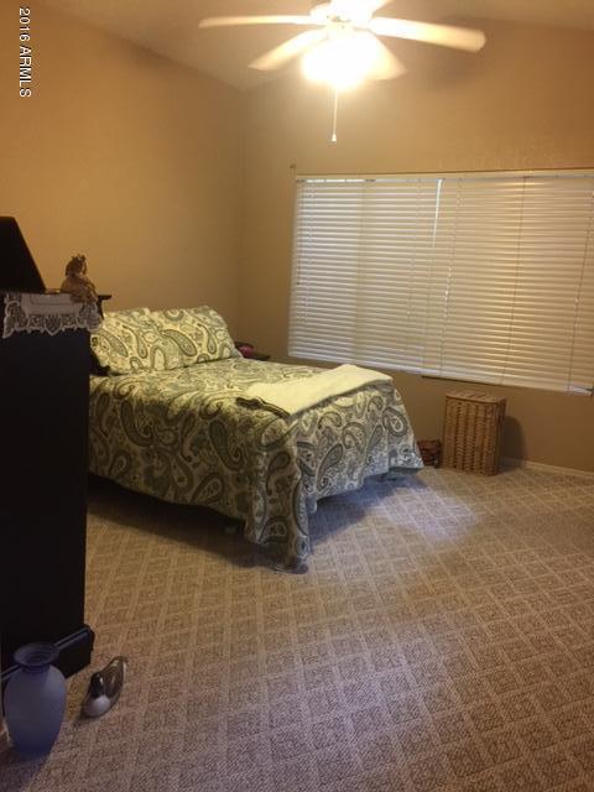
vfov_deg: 61.7
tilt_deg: -11.2
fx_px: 664
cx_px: 297
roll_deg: -3.3
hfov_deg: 48.2
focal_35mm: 29
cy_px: 396
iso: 100
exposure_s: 1/15
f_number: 2.2
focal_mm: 4.15
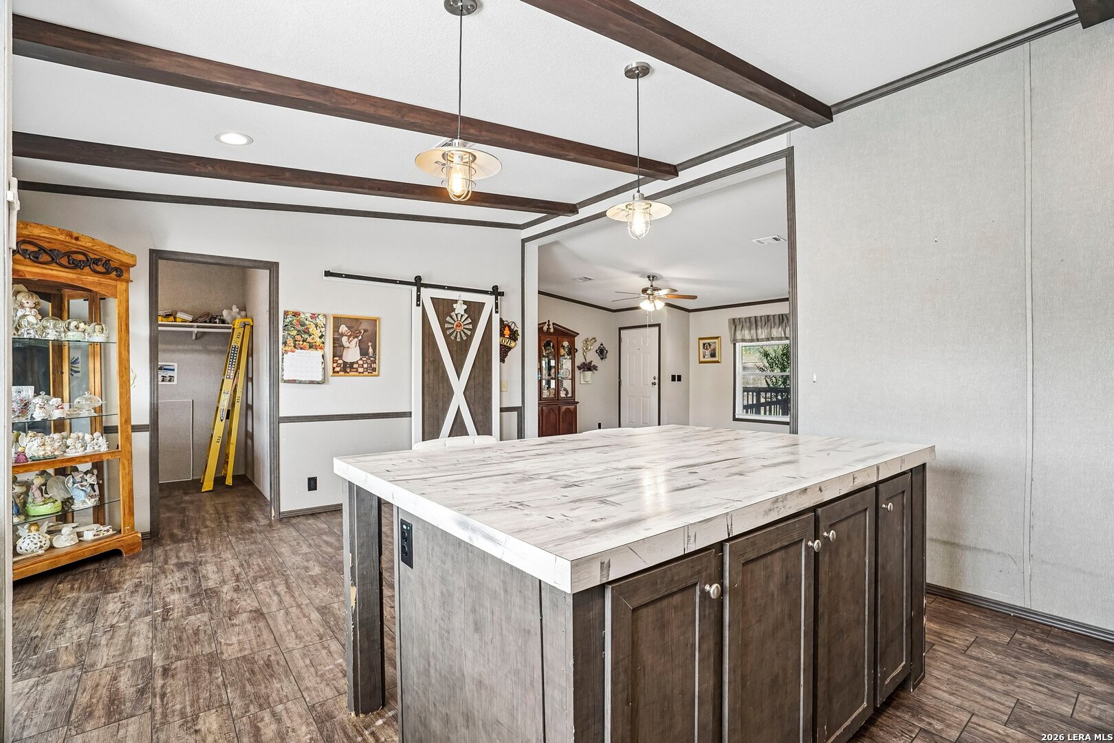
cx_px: 557
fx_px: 495
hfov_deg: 96.7
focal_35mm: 16
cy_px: 372
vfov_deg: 73.7
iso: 400
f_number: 8
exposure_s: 1/13
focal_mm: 16
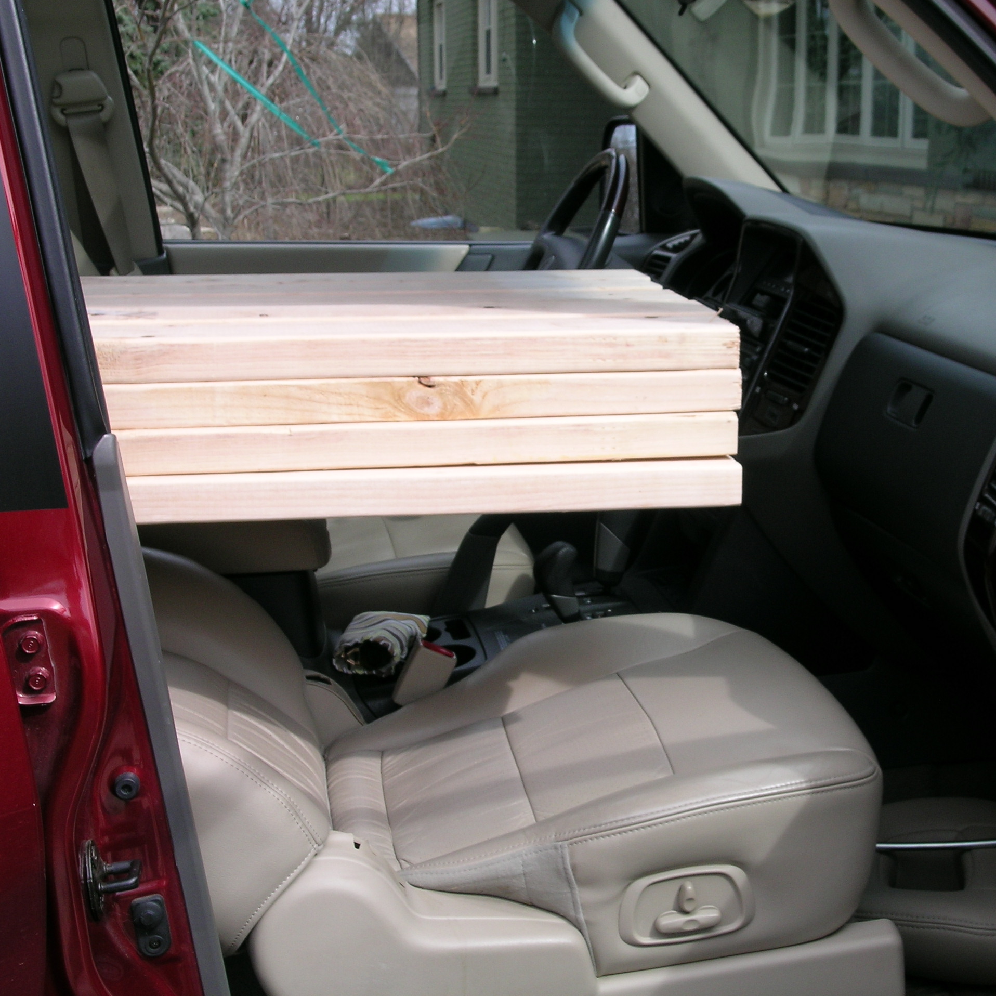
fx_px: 1790
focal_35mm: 55
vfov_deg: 31.1
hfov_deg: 30.9
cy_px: 494
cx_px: 640
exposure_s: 1/148
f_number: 5.9
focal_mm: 9.5
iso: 50
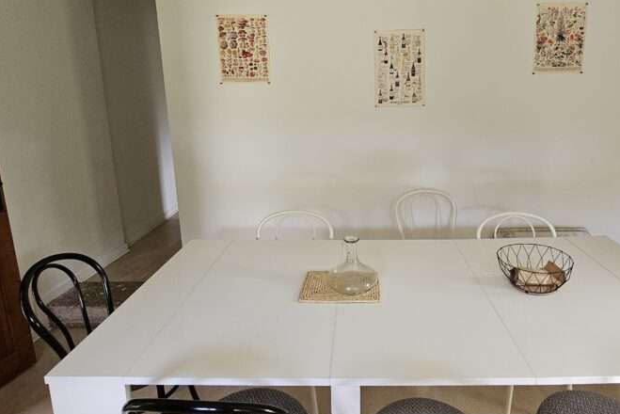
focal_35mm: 21
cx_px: 359
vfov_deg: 59.0
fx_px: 362
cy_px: 165
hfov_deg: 80.6
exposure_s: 1/100
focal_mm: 2.2
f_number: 2.2
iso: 320
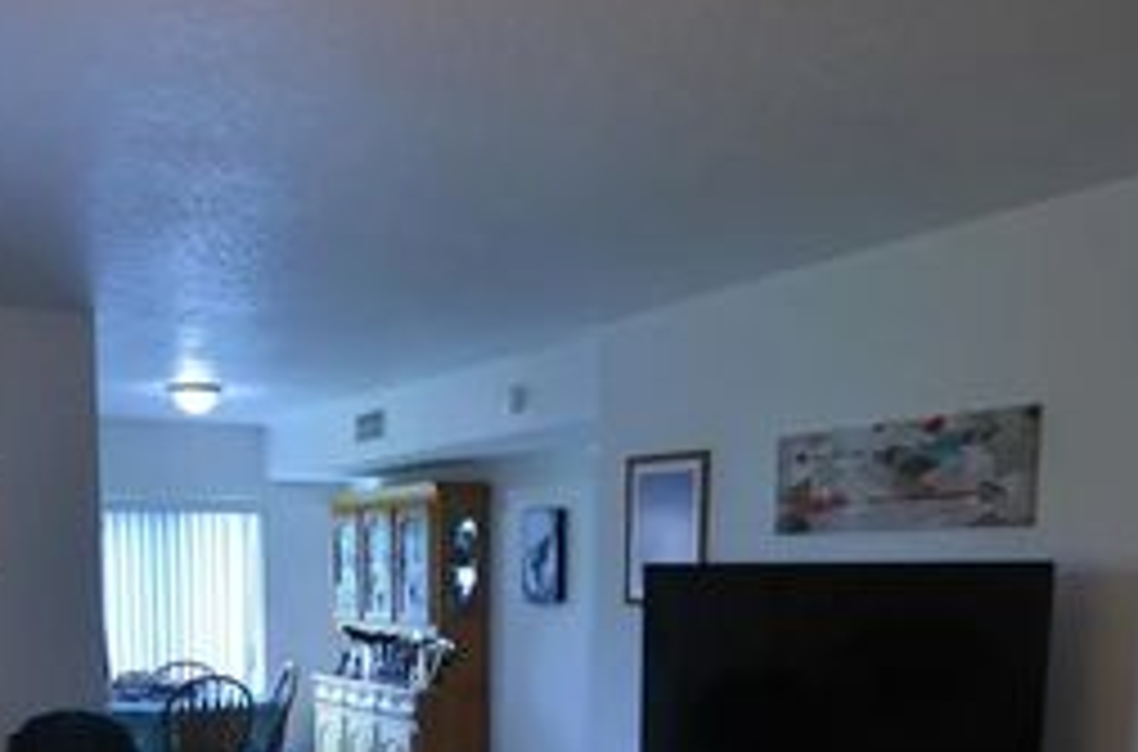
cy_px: 720
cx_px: 400
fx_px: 1197
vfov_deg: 32.5
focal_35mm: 38
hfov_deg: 50.1
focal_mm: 10
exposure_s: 1/60
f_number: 4
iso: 500
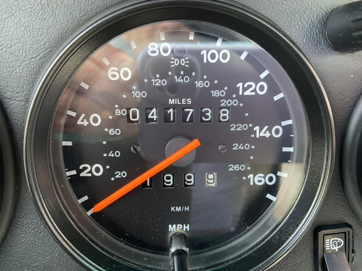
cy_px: 136
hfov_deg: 67.3
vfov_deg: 53.1
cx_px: 181
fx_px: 272
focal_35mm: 26
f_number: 1.8
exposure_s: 1/60
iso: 320
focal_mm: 4.25
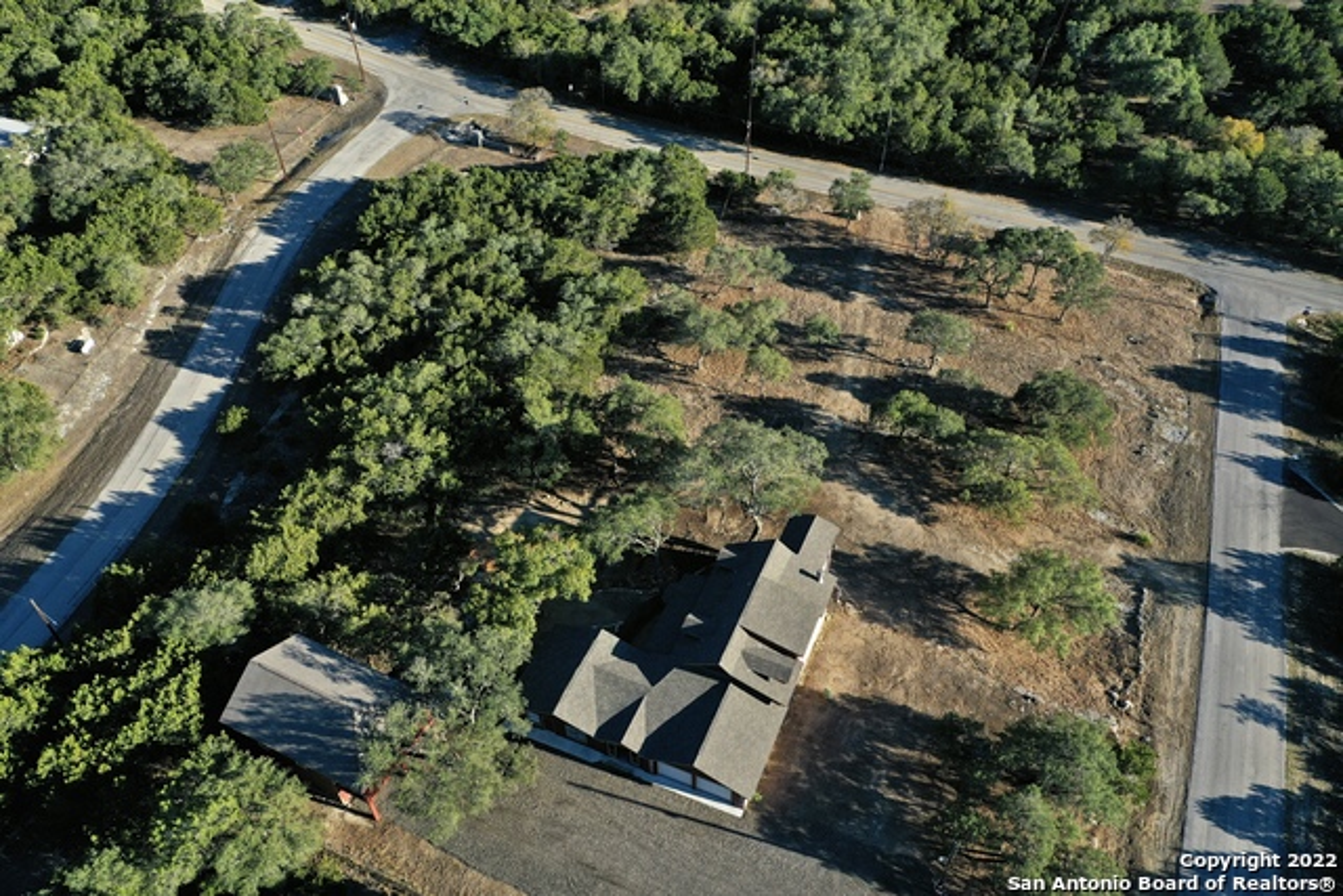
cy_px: 448
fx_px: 1045
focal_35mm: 28
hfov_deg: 65.5
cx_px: 672
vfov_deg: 46.4
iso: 100
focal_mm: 10.26
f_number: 5.6
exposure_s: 1/500
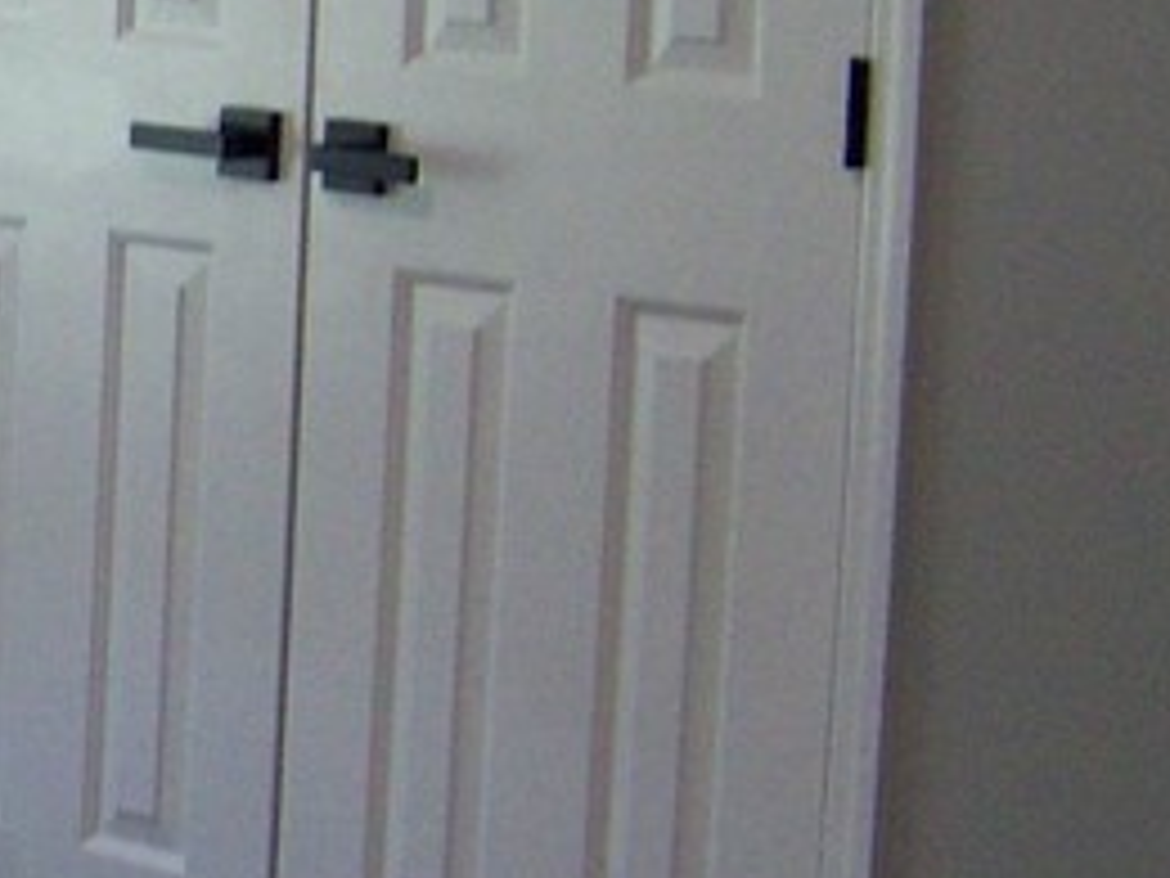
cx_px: -873
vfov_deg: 10.4
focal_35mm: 142
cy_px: 351
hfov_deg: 12.7
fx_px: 4800
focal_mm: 5.85
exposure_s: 1/30
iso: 160
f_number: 2.8
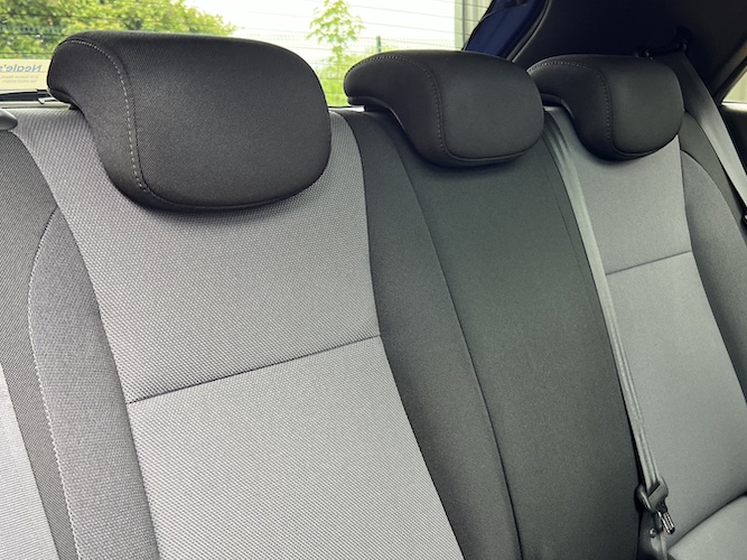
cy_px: 367
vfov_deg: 36.5
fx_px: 841
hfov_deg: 47.8
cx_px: 418
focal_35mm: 39
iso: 125
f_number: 1.5
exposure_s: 1/121
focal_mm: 5.7
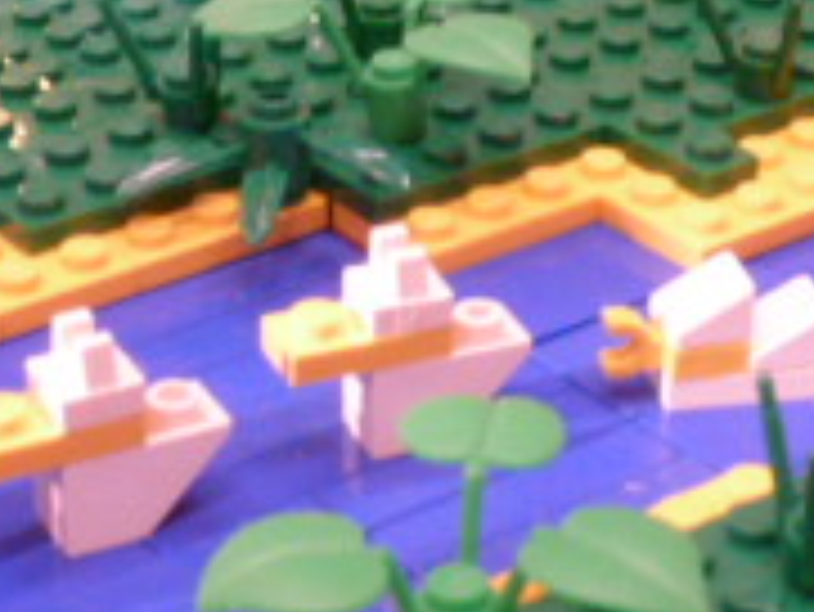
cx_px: 445
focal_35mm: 113
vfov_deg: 13.1
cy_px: 207
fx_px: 2659
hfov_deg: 17.4
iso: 400
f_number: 3.5
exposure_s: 1/5
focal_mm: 5.3
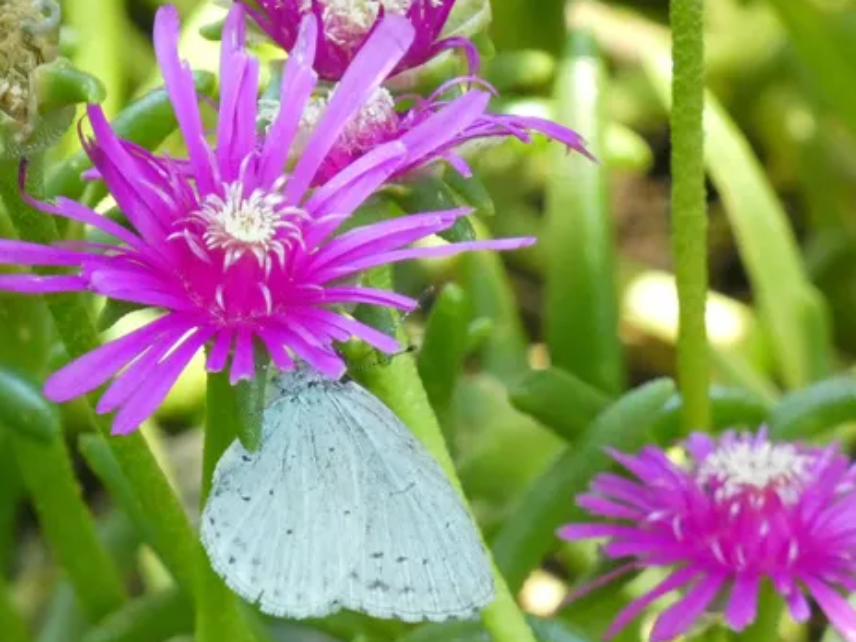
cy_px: 321
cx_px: 421
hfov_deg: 2.6
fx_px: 18719
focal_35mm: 757
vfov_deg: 2.0
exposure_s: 1/100
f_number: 5.6
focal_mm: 98.3
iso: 1000
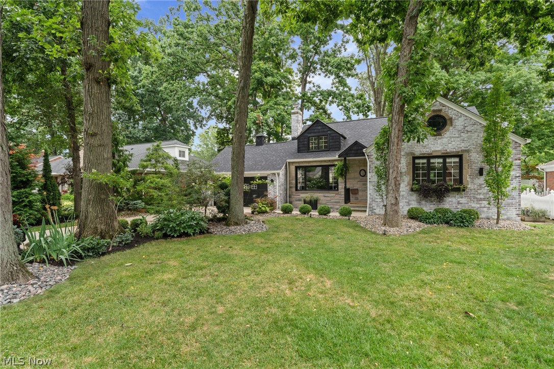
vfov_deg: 73.7
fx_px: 246
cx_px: 277
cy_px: 184
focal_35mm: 16
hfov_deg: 96.8
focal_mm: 16
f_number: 9
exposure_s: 1/25
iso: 250
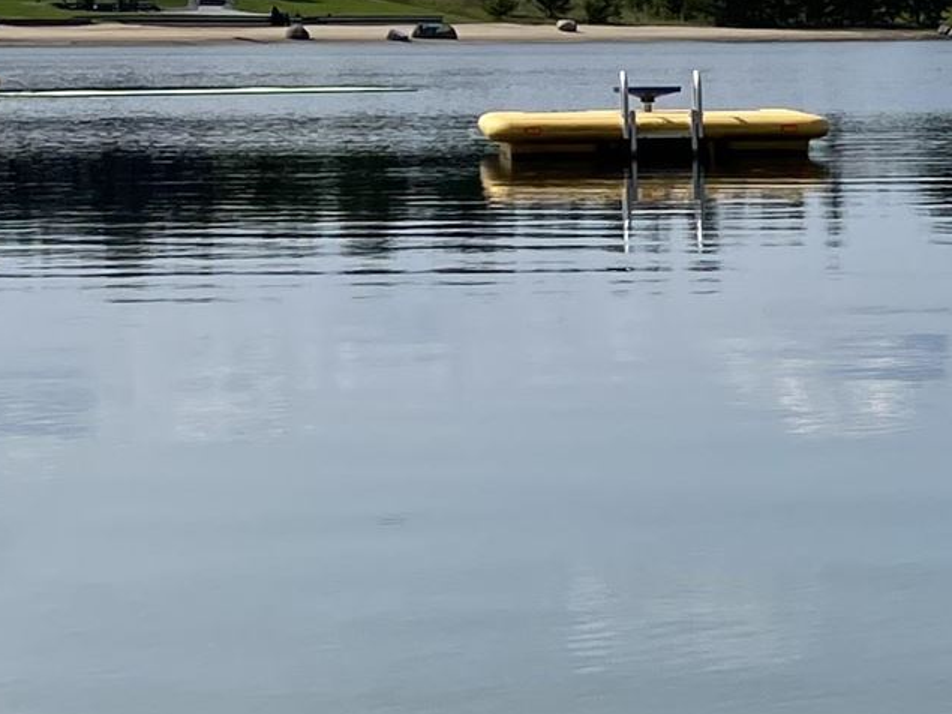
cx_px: 2067
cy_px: 208
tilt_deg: -3.3
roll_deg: +0.2
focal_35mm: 121
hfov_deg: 13.3
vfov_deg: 12.2
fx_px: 3327
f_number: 1.6
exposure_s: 1/5917
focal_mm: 5.1
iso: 32
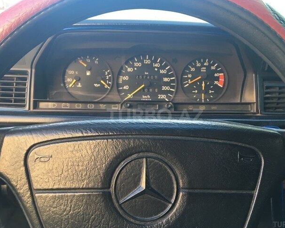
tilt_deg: -17.2
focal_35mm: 31
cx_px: 155
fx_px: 261
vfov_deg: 47.1
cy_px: 116
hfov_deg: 57.1
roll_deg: -2.1
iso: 40
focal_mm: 4.15
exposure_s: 1/33
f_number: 2.2
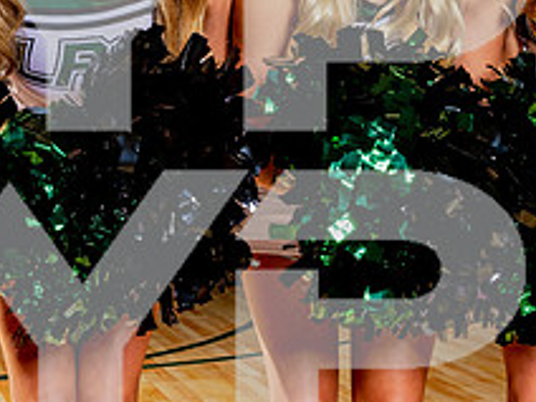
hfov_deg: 24.1
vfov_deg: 17.9
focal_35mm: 81
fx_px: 1254
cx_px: 236
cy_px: 32
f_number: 9
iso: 200
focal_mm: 24
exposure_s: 1/250
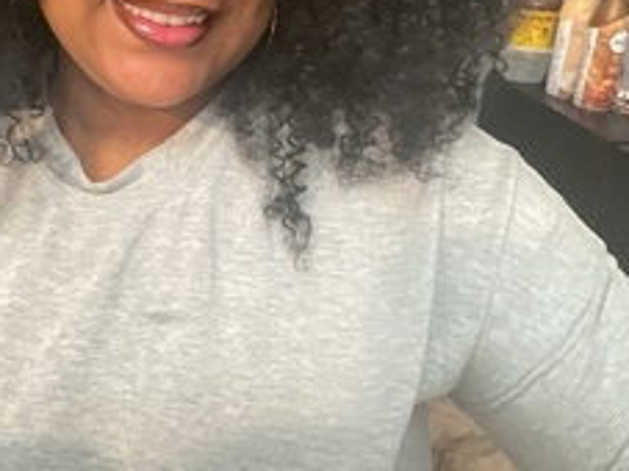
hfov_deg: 53.8
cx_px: 191
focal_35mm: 33
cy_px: 82
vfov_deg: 40.8
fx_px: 599
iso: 1000
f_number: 2.4
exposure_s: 1/15
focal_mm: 1.65
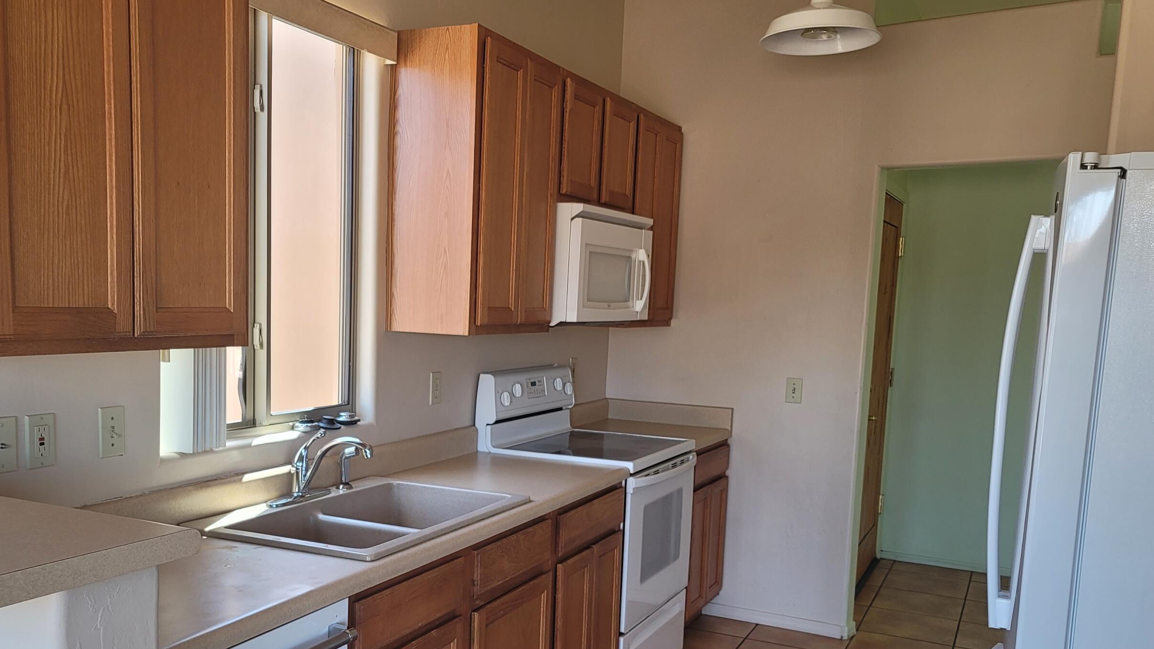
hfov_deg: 57.8
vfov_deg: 34.4
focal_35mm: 34
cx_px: 504
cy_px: 424
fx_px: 1040
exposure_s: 1/120
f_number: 1.8
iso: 100
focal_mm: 7
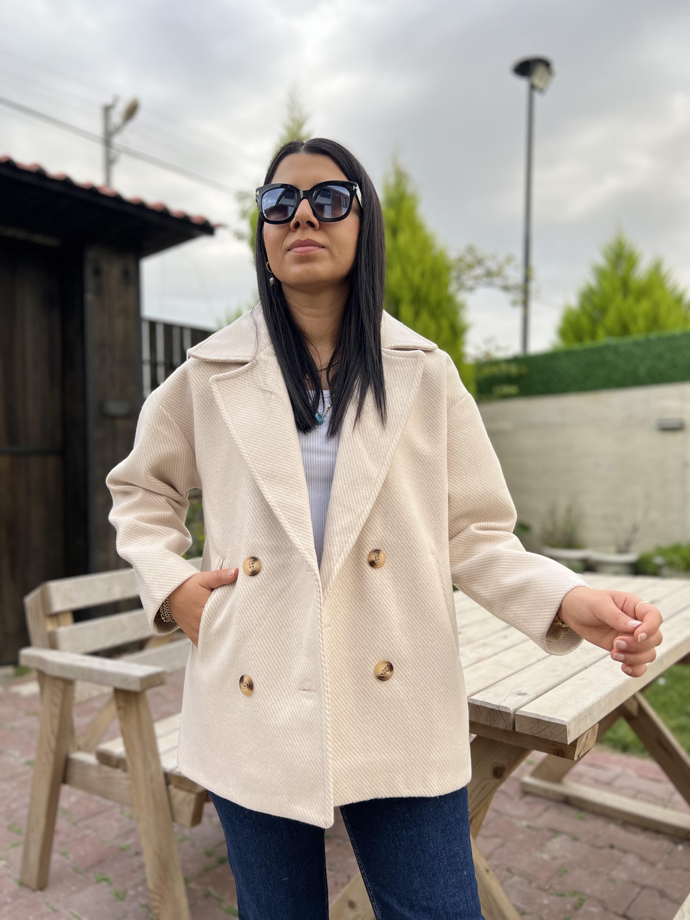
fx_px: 691
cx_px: 345
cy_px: 460
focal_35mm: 26
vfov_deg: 67.3
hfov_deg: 53.1
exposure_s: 1/121
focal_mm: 5.7
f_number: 1.5
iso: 50
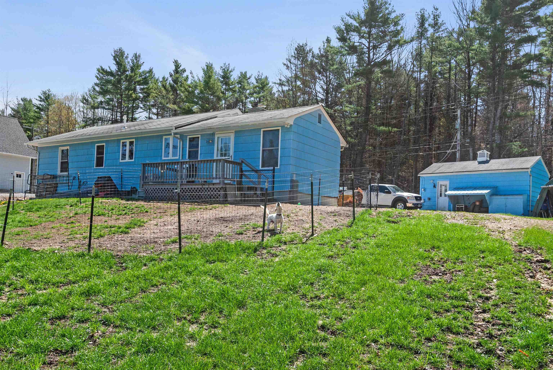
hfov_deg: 53.1
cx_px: 276
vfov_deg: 37.0
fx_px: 554
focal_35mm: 36
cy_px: 185
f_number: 10
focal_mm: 24
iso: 200
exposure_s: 1/200
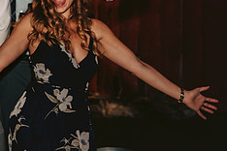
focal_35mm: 104
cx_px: -52
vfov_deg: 13.0
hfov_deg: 18.5
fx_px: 656
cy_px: 2
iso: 1250
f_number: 2.8
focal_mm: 42
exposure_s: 1/125
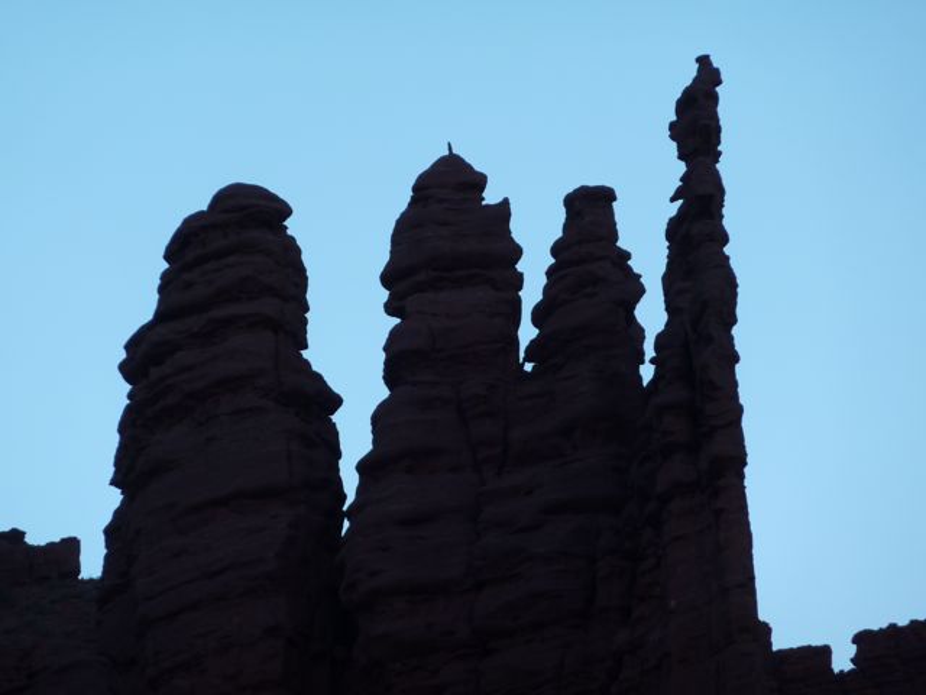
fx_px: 8025
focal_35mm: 300
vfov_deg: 5.0
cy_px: 348
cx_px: 463
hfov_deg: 6.6
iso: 80
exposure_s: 1/200
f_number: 4.9
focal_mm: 49.2
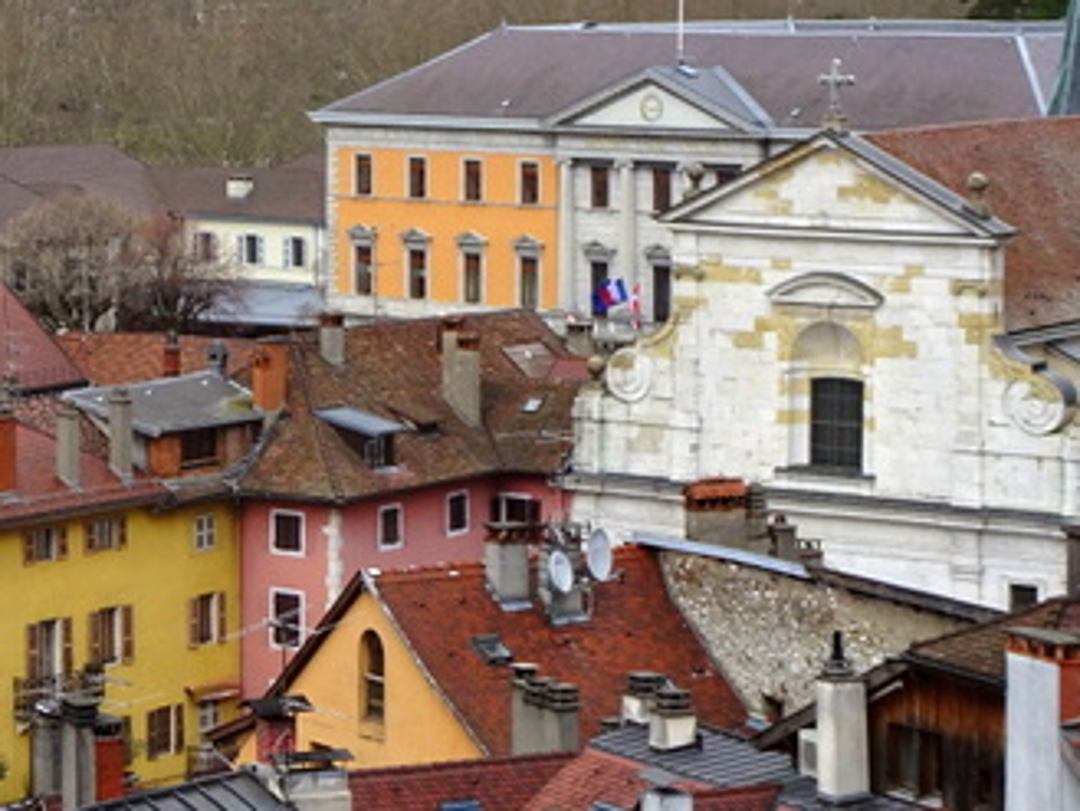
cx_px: 154
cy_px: 158
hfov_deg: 13.9
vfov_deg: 10.5
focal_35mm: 141
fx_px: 4401
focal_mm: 9.87
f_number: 4.5
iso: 80
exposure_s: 1/250
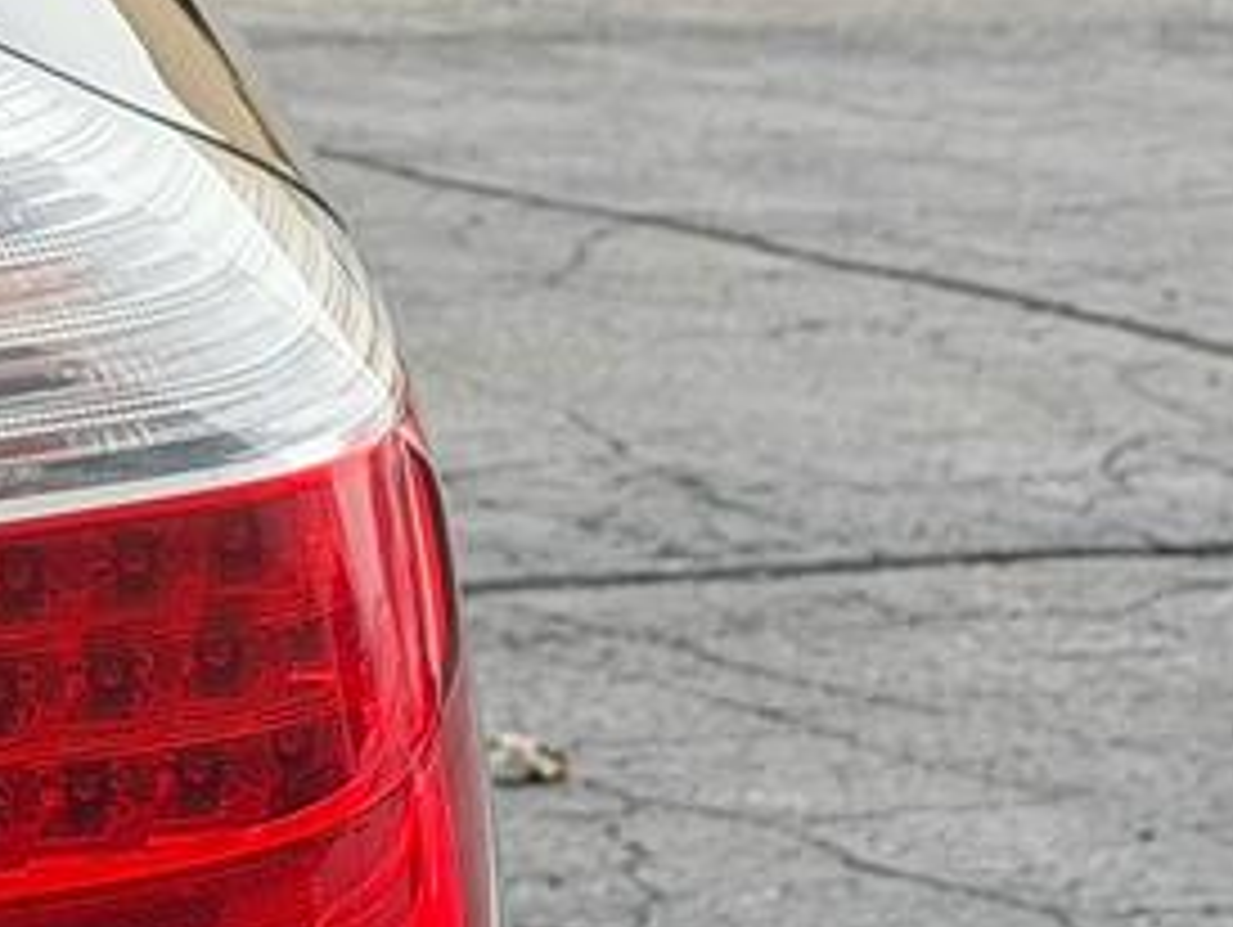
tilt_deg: -8.3
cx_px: -459
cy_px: 302
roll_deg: -0.7
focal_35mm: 224
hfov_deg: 8.7
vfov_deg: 6.6
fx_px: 7986
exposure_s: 1/1484
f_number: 1.78
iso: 80
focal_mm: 6.76
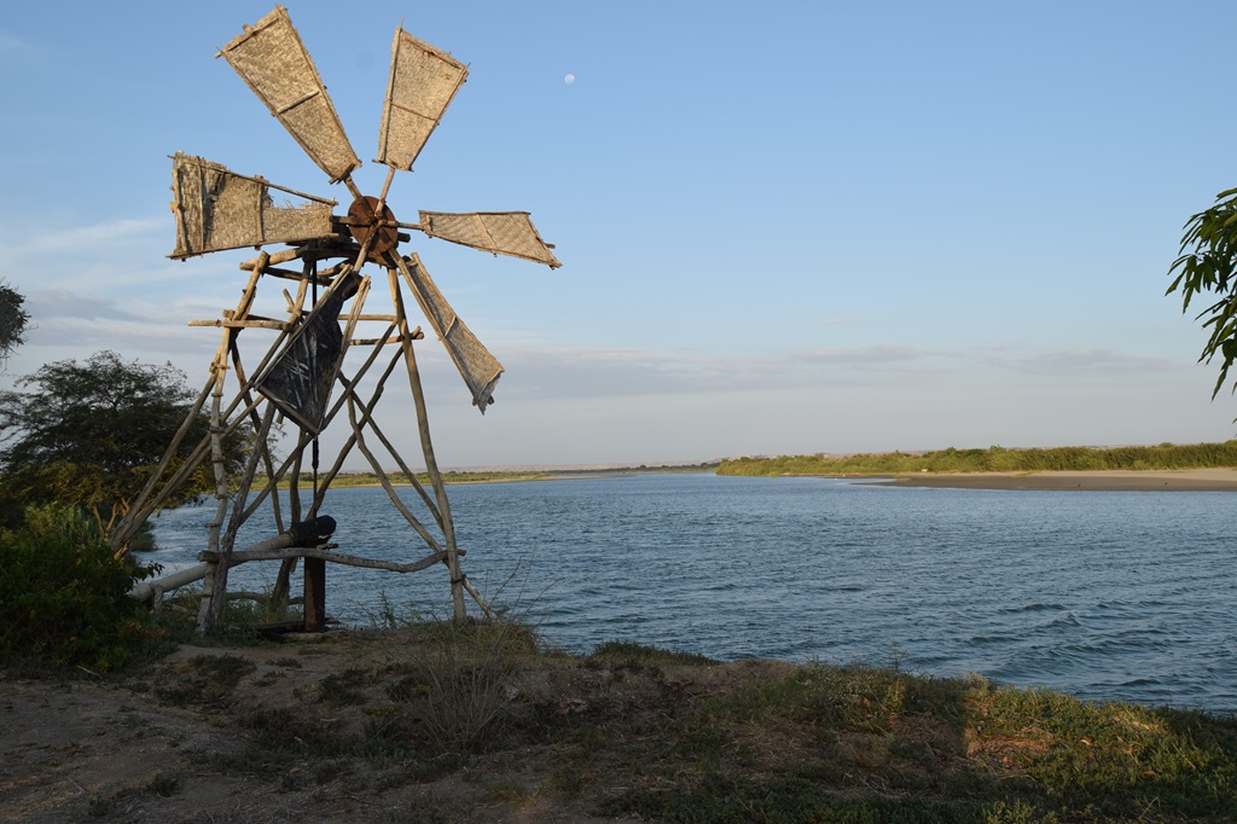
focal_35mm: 33
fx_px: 1133
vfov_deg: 39.9
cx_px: 618
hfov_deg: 57.2
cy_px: 412
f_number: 8
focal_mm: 22
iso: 200
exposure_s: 1/250
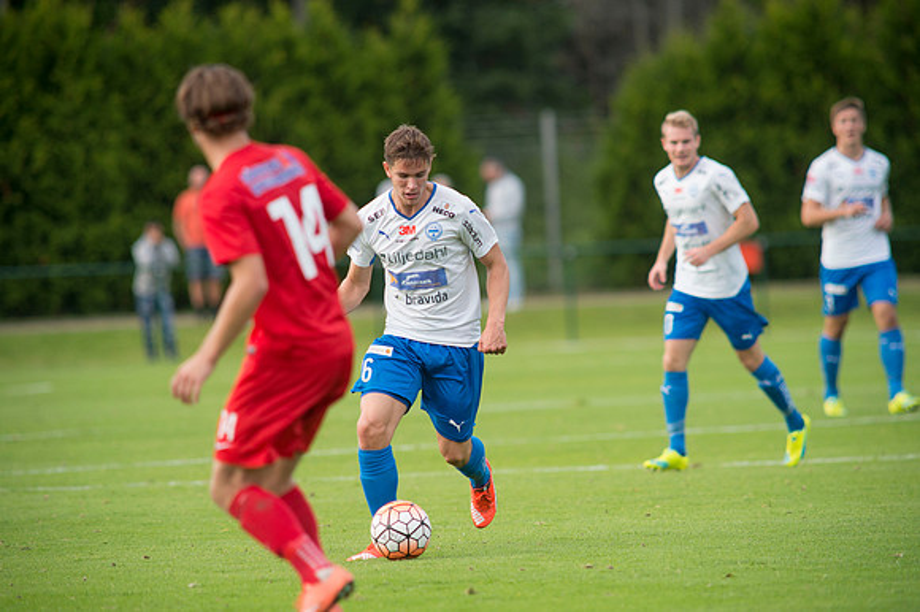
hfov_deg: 4.9
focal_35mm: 420
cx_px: 460
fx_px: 10727
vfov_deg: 3.3
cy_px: 306
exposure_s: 1/1250
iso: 900
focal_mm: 420
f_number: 4
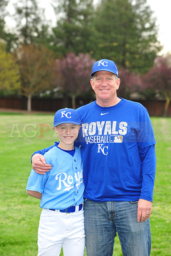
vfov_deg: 15.2
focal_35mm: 135
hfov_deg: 10.1
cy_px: 128
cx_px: 86
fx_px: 963
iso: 400
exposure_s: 1/200
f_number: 7.1
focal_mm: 135
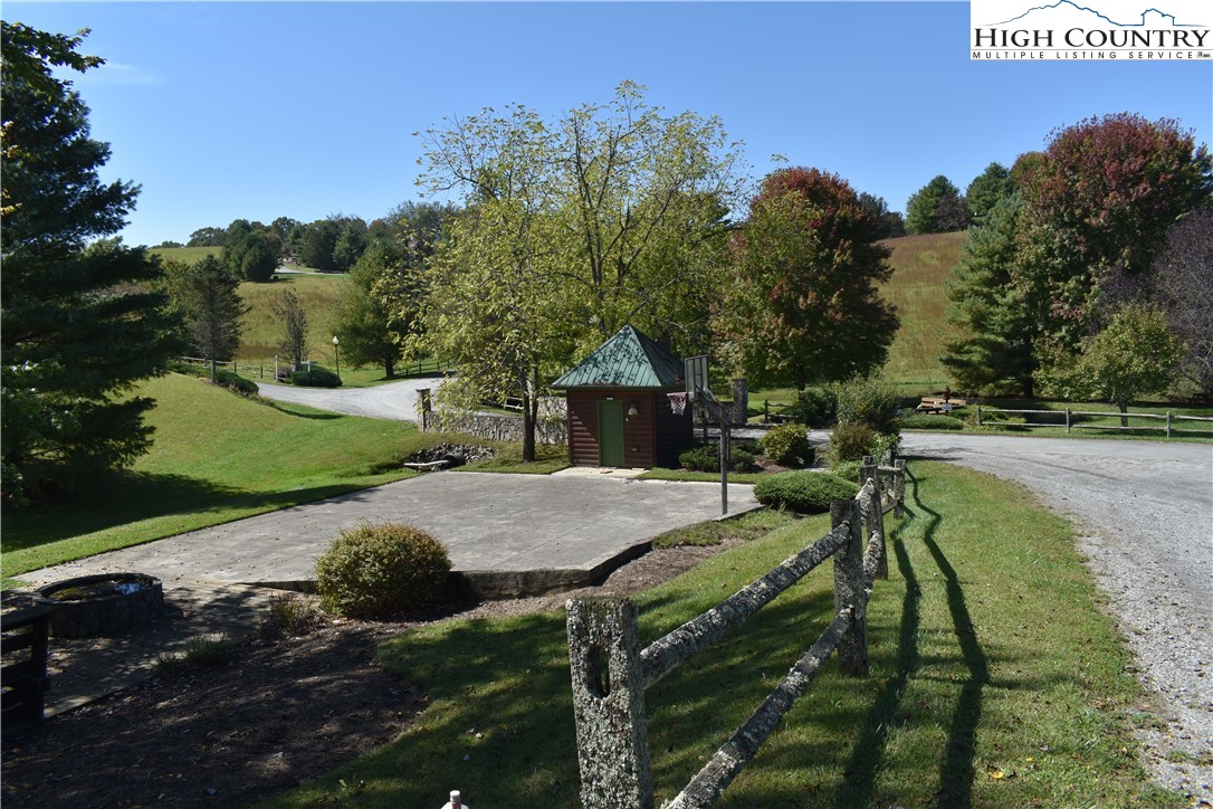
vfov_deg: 47.9
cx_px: 606
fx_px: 910
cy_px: 404
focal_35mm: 27
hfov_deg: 67.4
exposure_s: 1/250
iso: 100
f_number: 8
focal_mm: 18
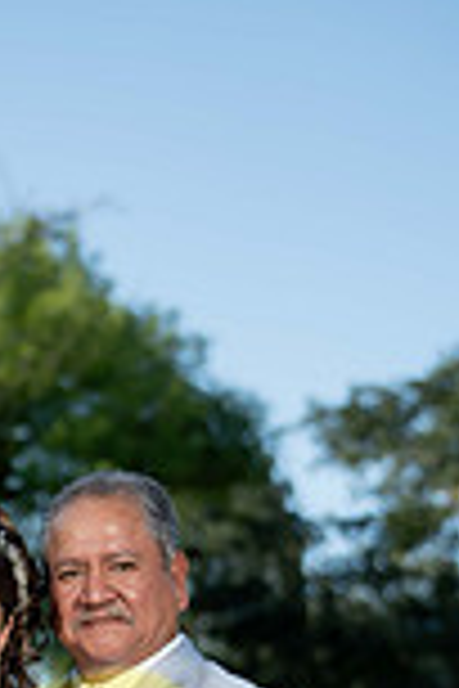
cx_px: -18
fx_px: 3098
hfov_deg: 8.4
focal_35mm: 162
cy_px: 1003
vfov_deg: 12.1
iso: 250
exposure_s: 1/2500
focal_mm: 55
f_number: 2.5
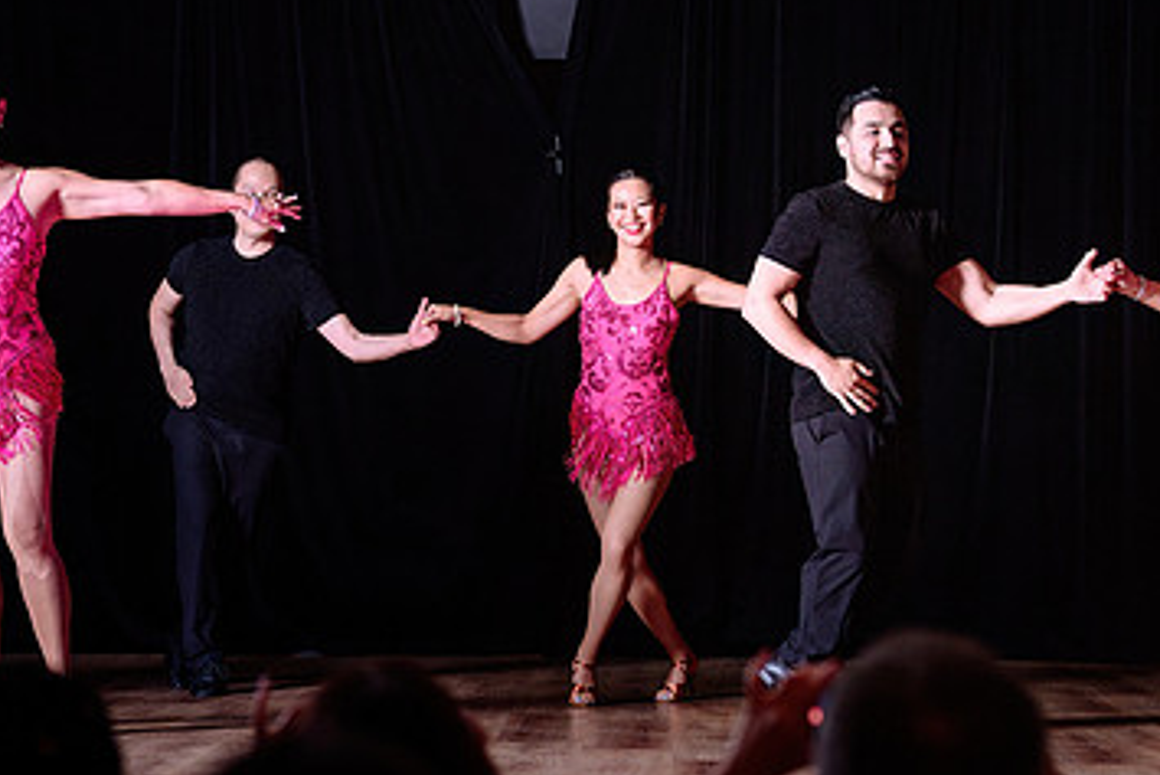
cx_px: 559
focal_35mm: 118
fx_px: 3804
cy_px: 450
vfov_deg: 11.6
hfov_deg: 17.3
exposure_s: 1/160
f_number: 3.2
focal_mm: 70
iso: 400
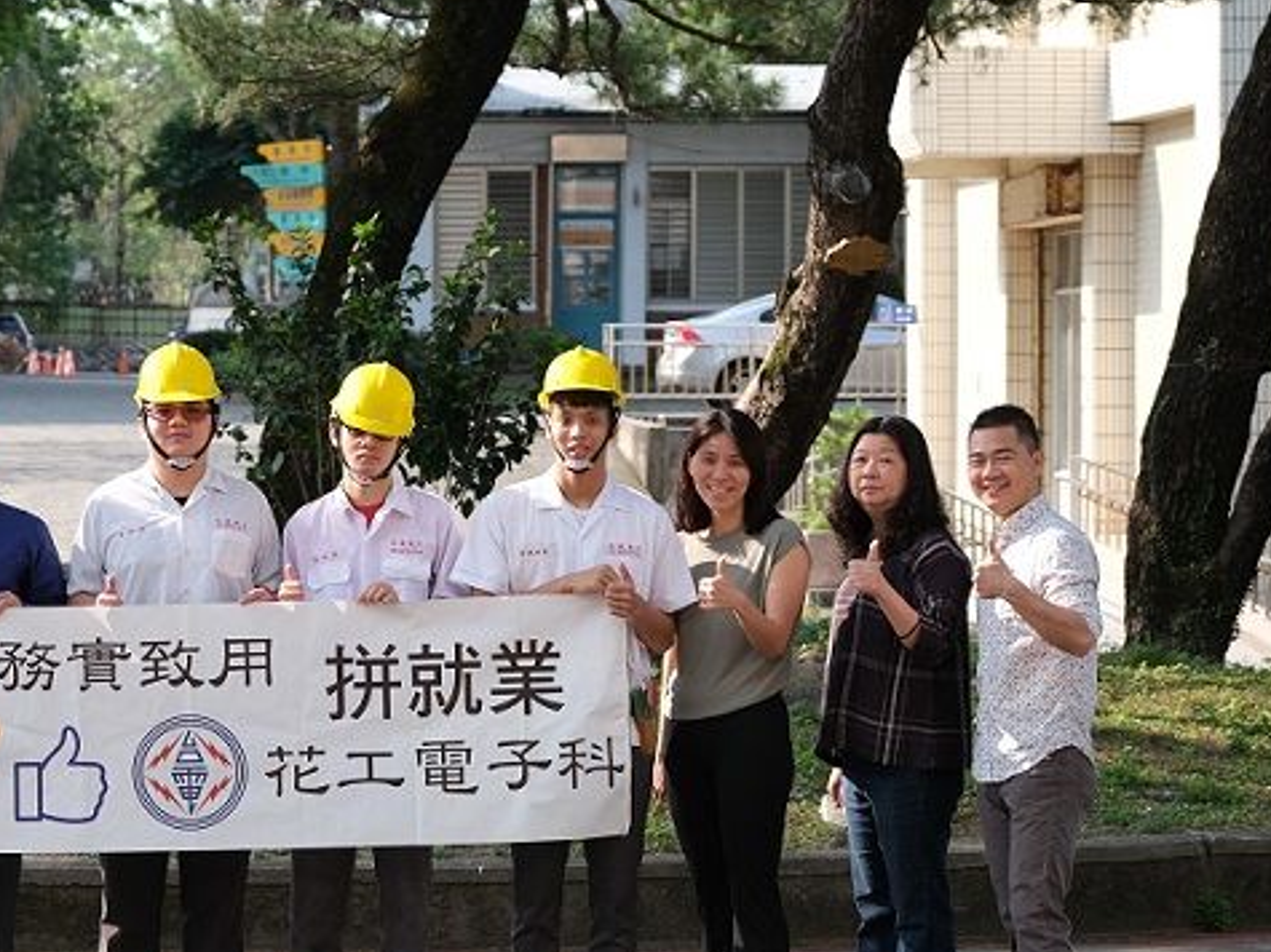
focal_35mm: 164
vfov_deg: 9.0
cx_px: 27
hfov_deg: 11.9
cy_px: 428
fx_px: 6020
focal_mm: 54.1
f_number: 4
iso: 160
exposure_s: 1/280
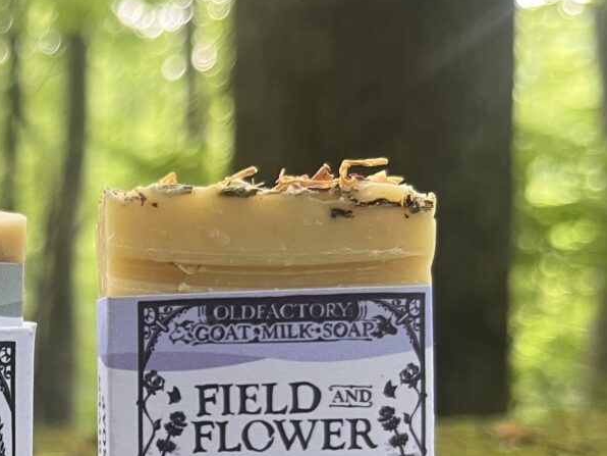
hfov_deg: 26.3
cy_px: 435
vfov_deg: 21.3
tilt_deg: -8.4
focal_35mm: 67
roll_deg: -0.2
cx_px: -88
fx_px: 1175
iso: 160
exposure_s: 1/60
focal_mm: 5.1
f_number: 1.6
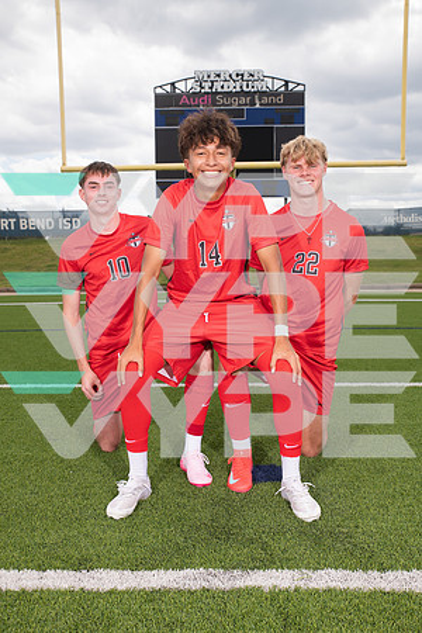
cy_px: 316
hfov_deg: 36.9
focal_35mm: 36
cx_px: 211
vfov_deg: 53.1
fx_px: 633
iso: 125
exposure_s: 1/400
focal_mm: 36
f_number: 7.1
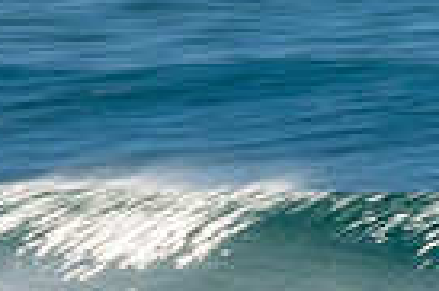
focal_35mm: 3174
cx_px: 625
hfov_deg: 0.7
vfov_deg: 0.4
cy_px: 350
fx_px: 38659
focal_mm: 500
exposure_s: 1/25
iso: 100
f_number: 32
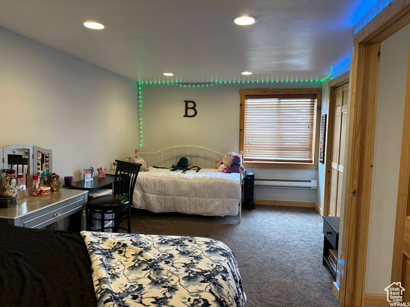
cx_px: 205
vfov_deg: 56.8
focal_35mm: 24
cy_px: 154
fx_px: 284
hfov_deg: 71.6
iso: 160
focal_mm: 6.86
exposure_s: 1/60
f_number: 1.78
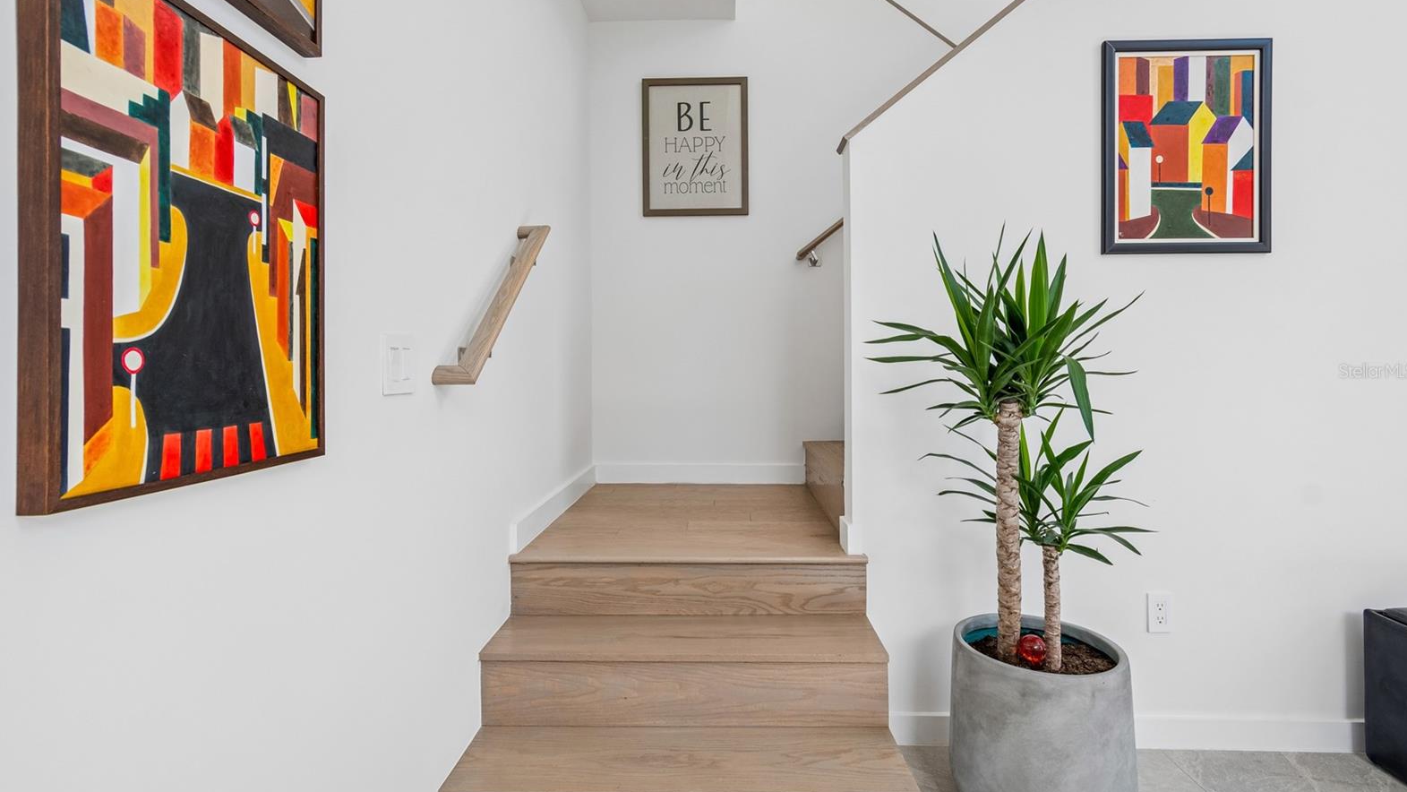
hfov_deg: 99.4
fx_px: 597
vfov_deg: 67.0
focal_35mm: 16
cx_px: 702
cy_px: 371
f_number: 7.1
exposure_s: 1/50
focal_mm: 10
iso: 100
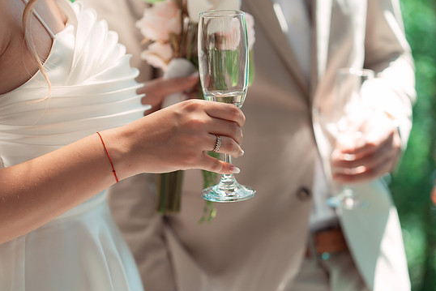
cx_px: 221
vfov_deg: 14.1
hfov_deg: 21.0
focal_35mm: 97
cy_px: 146
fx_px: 1175
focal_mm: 90
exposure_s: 1/500
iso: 200
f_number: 3.2
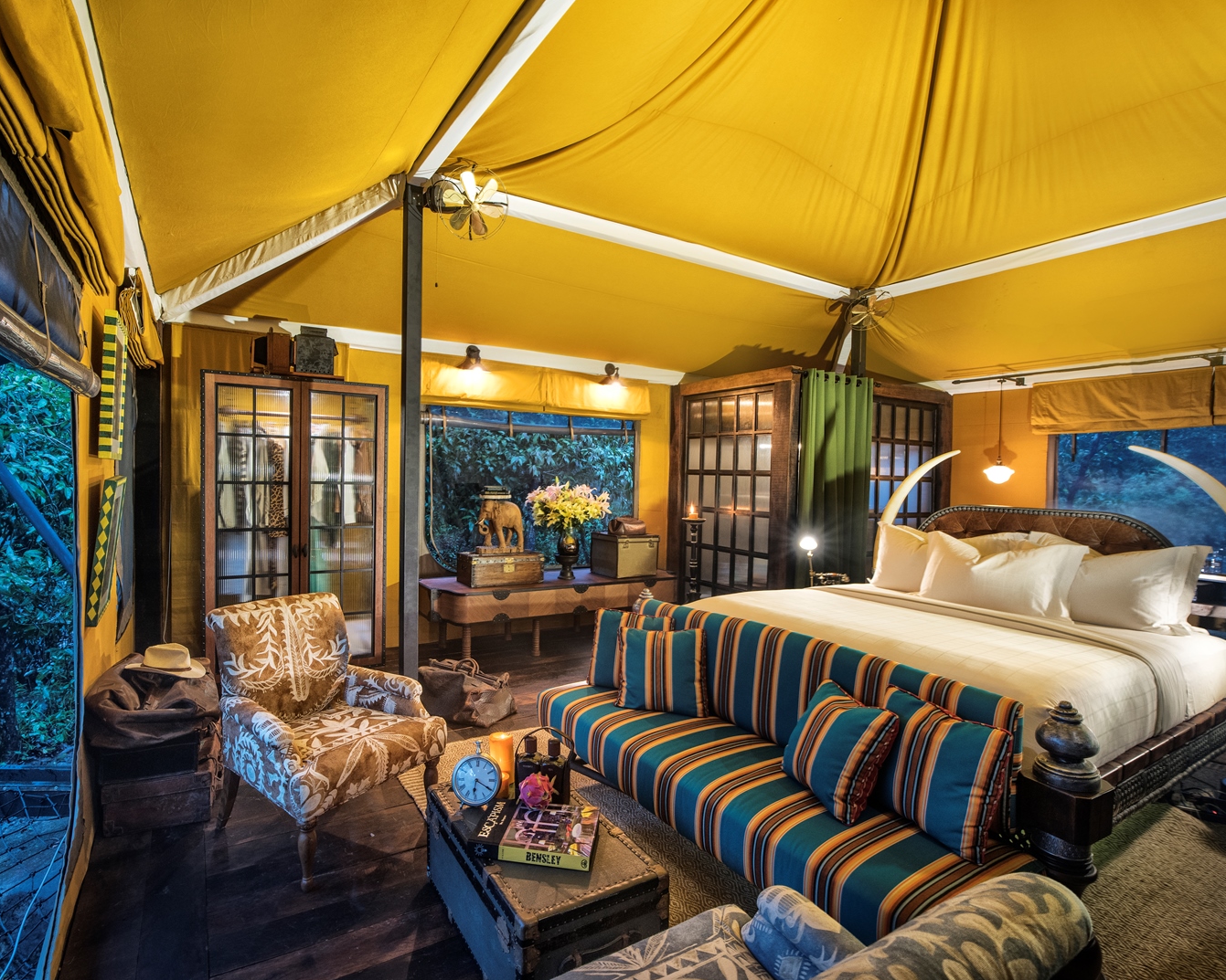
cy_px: 488
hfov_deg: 89.5
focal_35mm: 17
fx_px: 617
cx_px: 564
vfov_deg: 77.0
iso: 400
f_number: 9
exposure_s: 1
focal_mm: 15
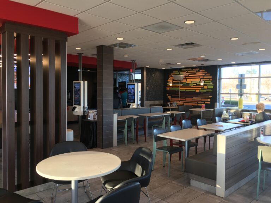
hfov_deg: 61.7
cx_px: 136
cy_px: 102
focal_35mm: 29
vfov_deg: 48.2
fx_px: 227
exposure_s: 1/40
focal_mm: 4.15
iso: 25
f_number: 2.2
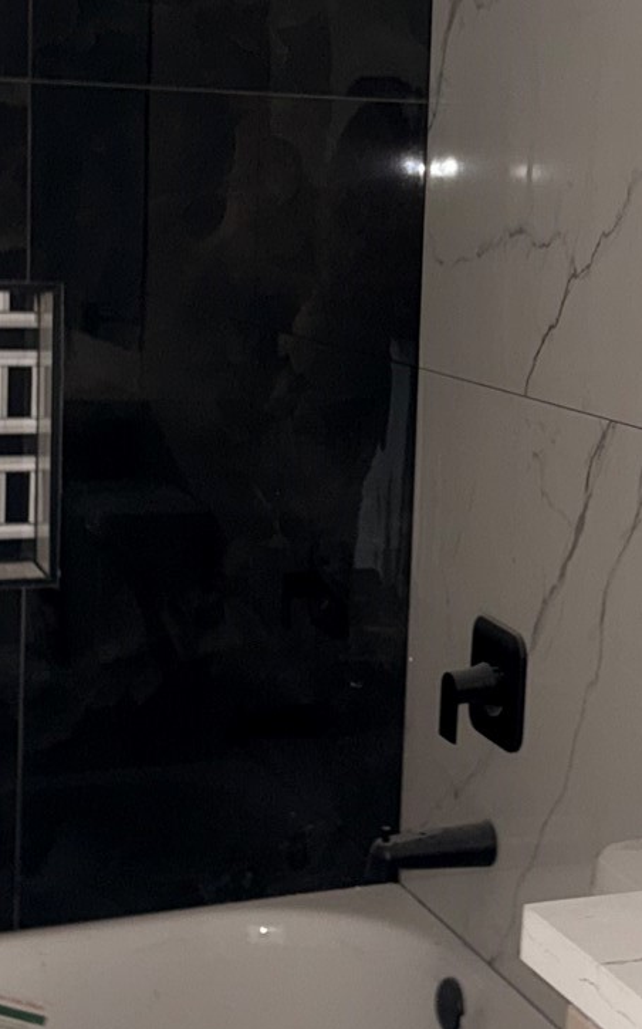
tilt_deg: -5.6
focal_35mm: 72
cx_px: 499
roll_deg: -2.2
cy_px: 387
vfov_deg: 28.5
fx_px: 2017
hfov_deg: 18.0
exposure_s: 1/17
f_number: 1.78
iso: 80
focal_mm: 6.76
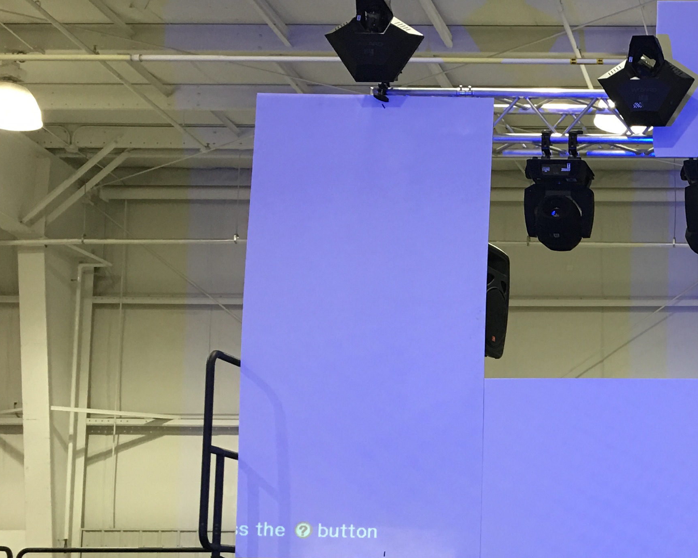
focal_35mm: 66
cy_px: 478
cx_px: 809
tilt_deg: +5.4
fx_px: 1363
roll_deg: -1.4
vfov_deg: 22.7
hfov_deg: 26.0
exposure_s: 1/15
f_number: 2.2
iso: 40
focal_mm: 4.15
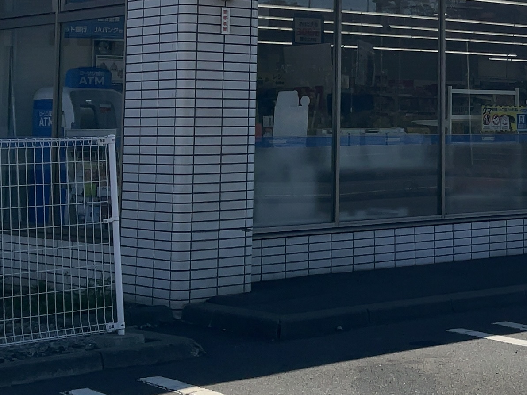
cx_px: 516
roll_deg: +0.3
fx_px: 1340
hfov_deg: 21.5
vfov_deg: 16.3
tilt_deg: +5.7
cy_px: -27
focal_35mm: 88
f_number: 1.6
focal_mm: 5.1
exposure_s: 1/5848
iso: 50
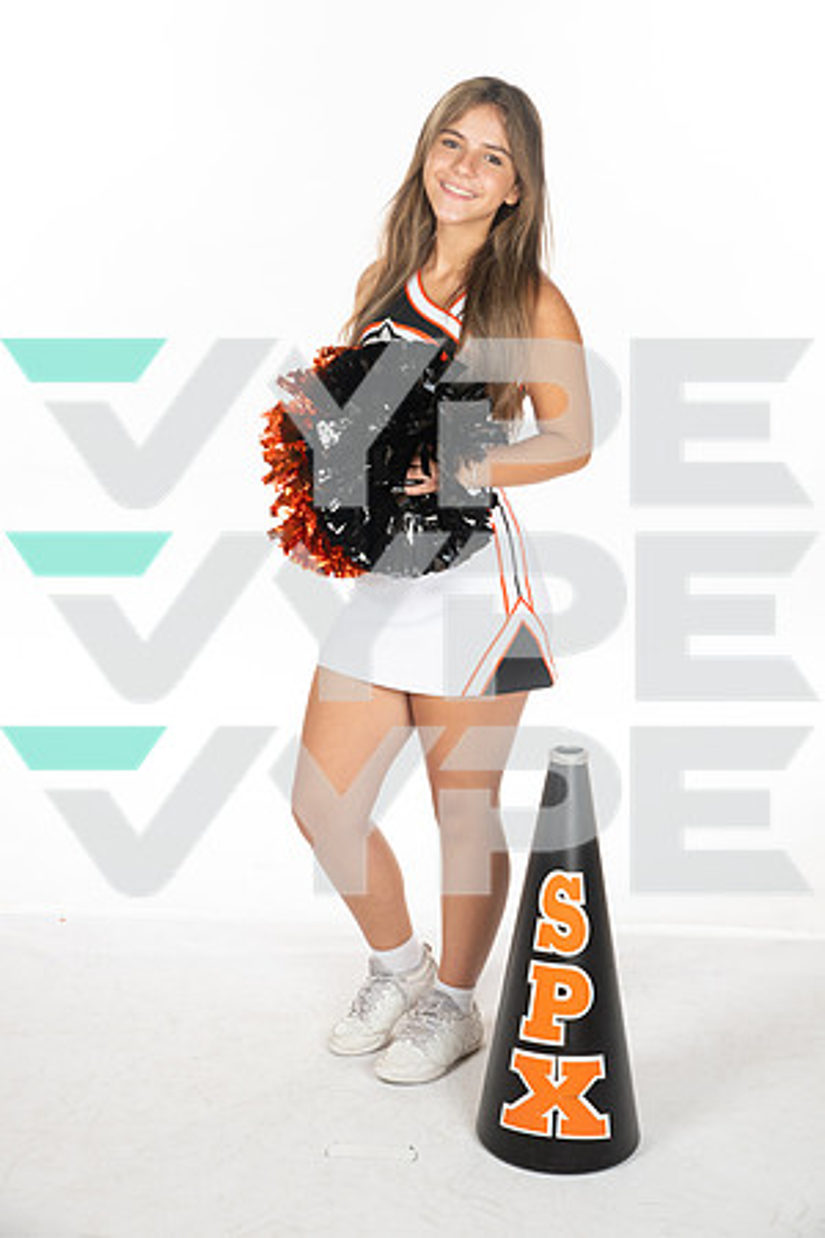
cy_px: 619
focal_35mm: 56
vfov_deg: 35.6
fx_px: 1925
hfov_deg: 24.2
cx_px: 412
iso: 800
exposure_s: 1/320
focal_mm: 56
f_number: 8
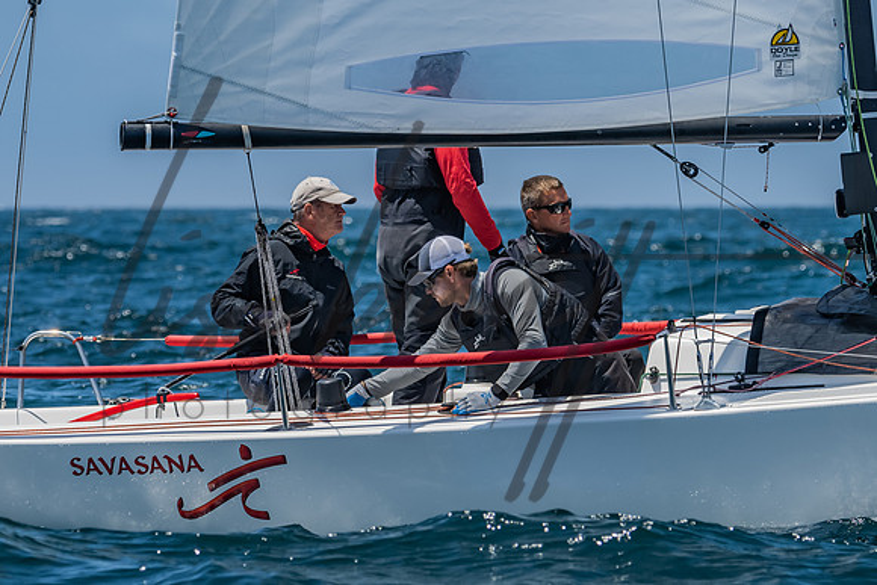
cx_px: 557
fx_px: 9090
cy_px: 286
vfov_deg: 3.7
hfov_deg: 5.5
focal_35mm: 373
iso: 400
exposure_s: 1/2000
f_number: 6.3
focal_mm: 220
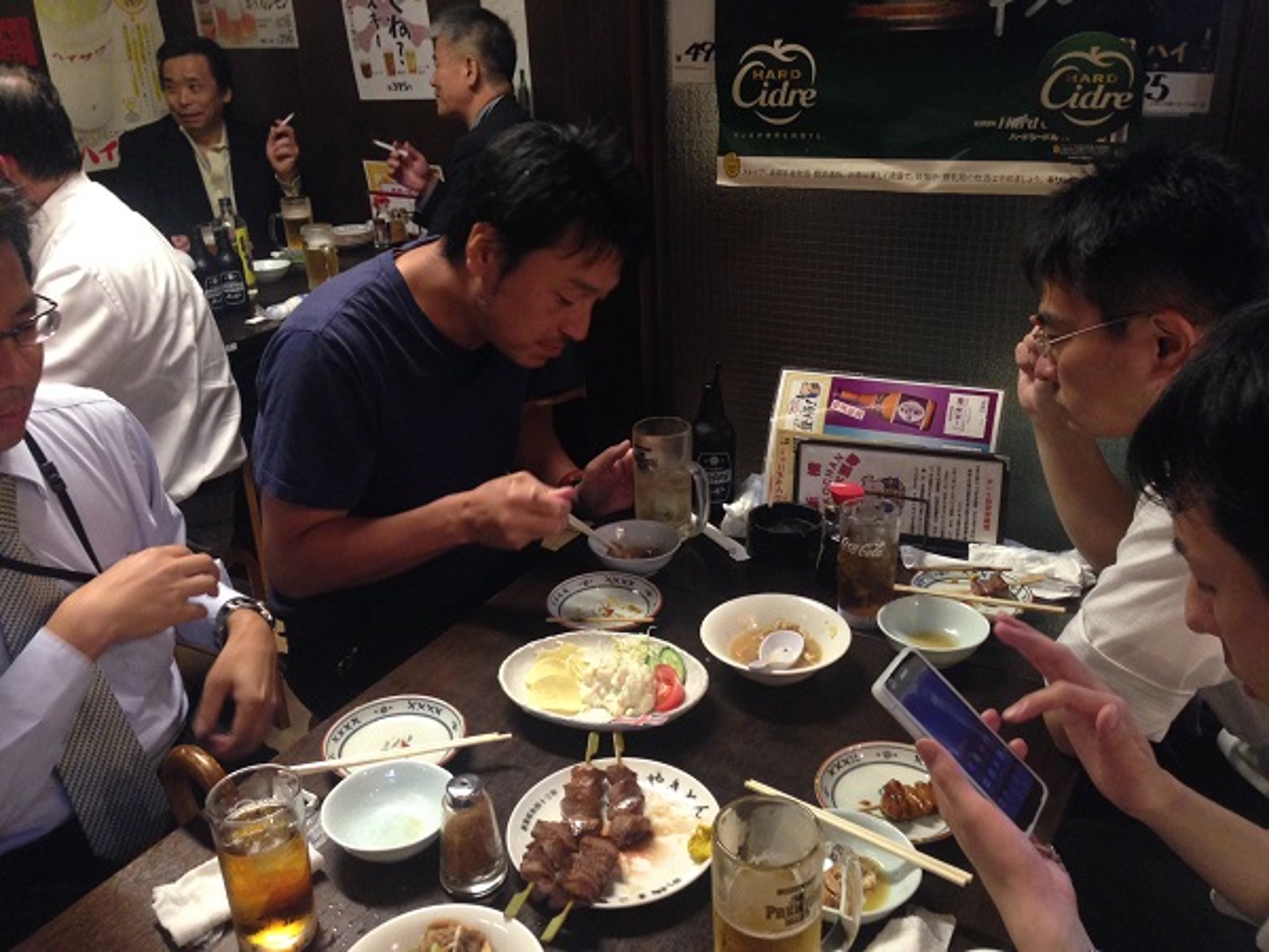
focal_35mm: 33
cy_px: 476
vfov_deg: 42.9
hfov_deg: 55.4
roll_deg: +3.1
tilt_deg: -22.9
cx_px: 634
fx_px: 1210
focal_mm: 4.12
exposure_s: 1/20
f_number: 2.4
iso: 200
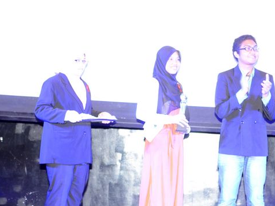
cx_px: 165
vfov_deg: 16.0
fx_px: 731
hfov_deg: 21.3
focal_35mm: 92
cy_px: 125
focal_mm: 38
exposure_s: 1/60
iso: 1600
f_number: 3.2
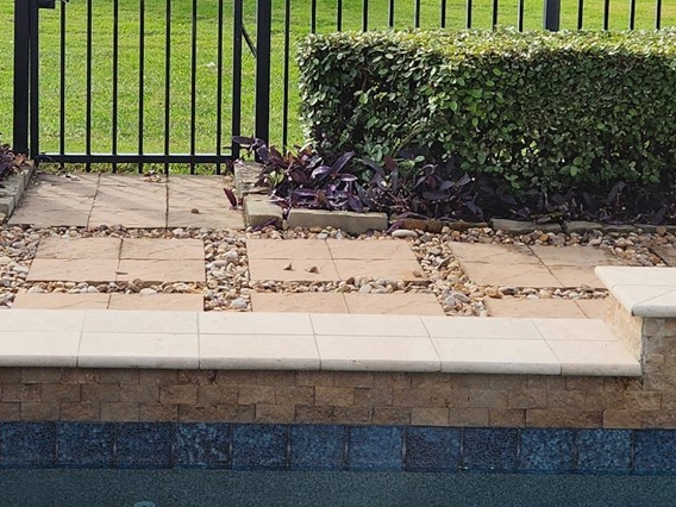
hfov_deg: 23.5
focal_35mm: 83
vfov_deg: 17.5
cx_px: 275
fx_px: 1621
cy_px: 42
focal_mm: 5.4
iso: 20
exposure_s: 1/3100
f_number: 1.8
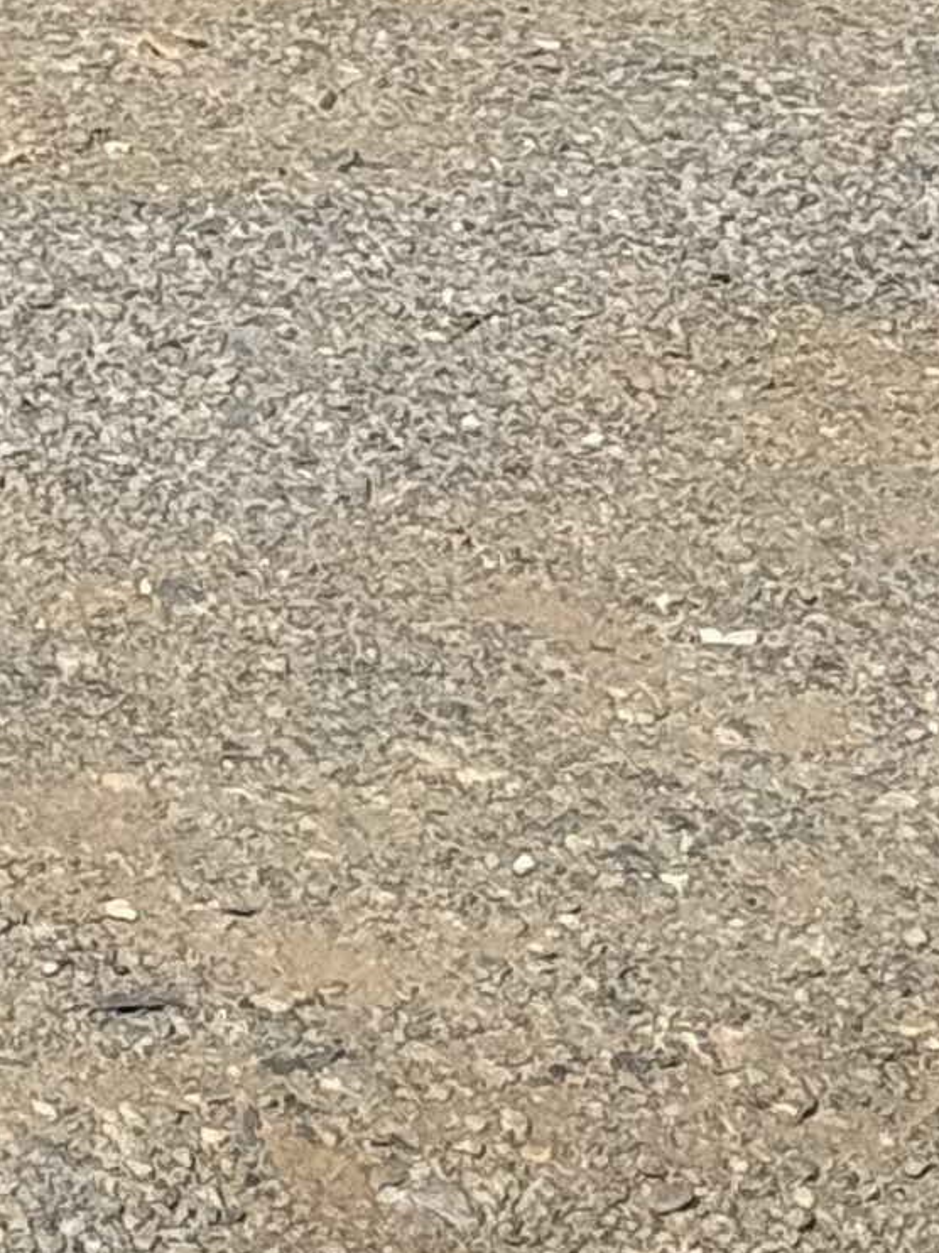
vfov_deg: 7.0
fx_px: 9445
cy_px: -2021
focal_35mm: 261
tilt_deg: -4.4
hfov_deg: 5.4
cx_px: -1567
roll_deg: +0.8
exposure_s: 1/7092
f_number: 1.78
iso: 80
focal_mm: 6.76
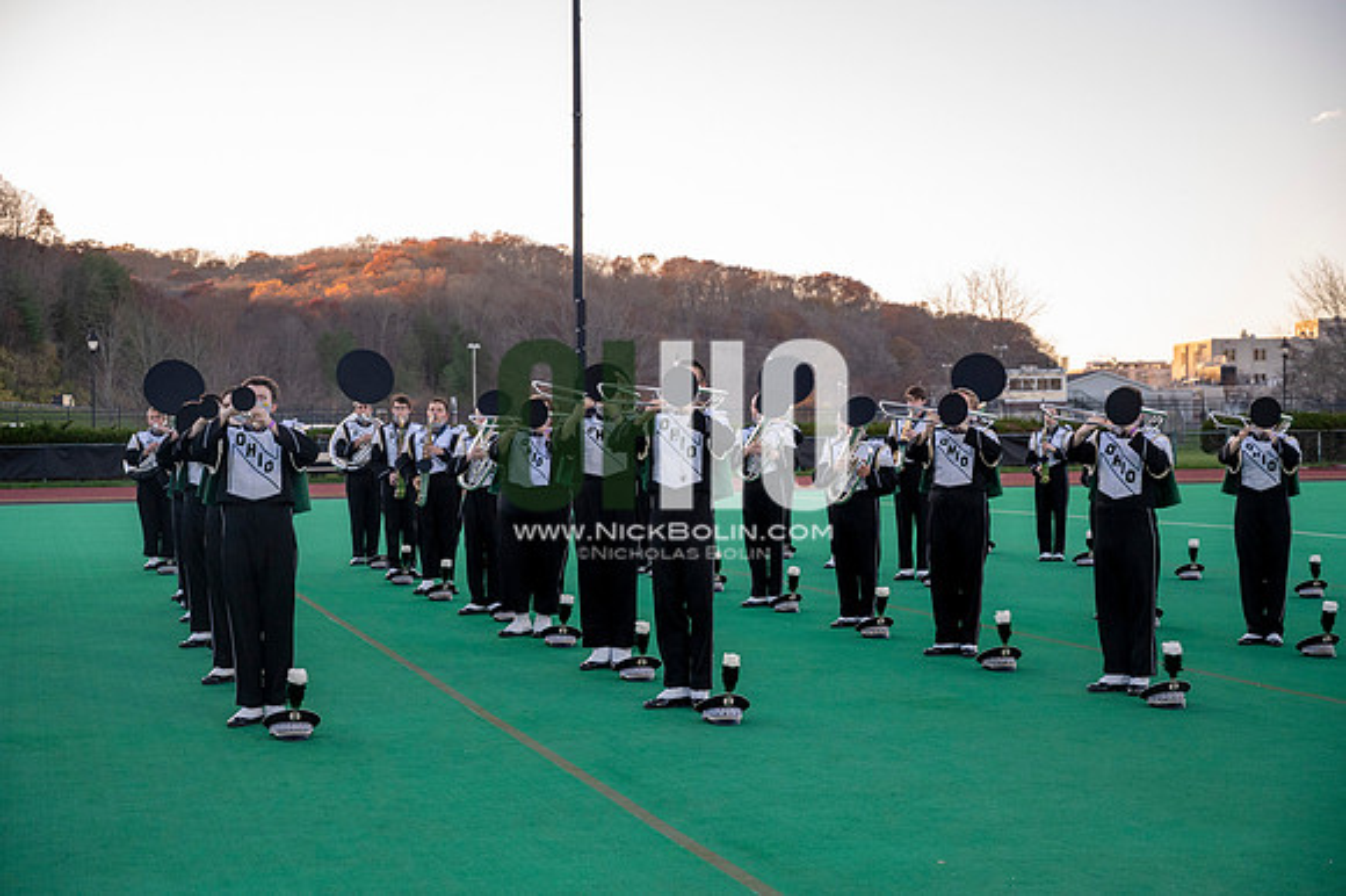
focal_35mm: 60
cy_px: 448
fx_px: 2242
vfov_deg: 22.6
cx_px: 673
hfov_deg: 33.4
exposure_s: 1/3200
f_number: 4
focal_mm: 60
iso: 2000
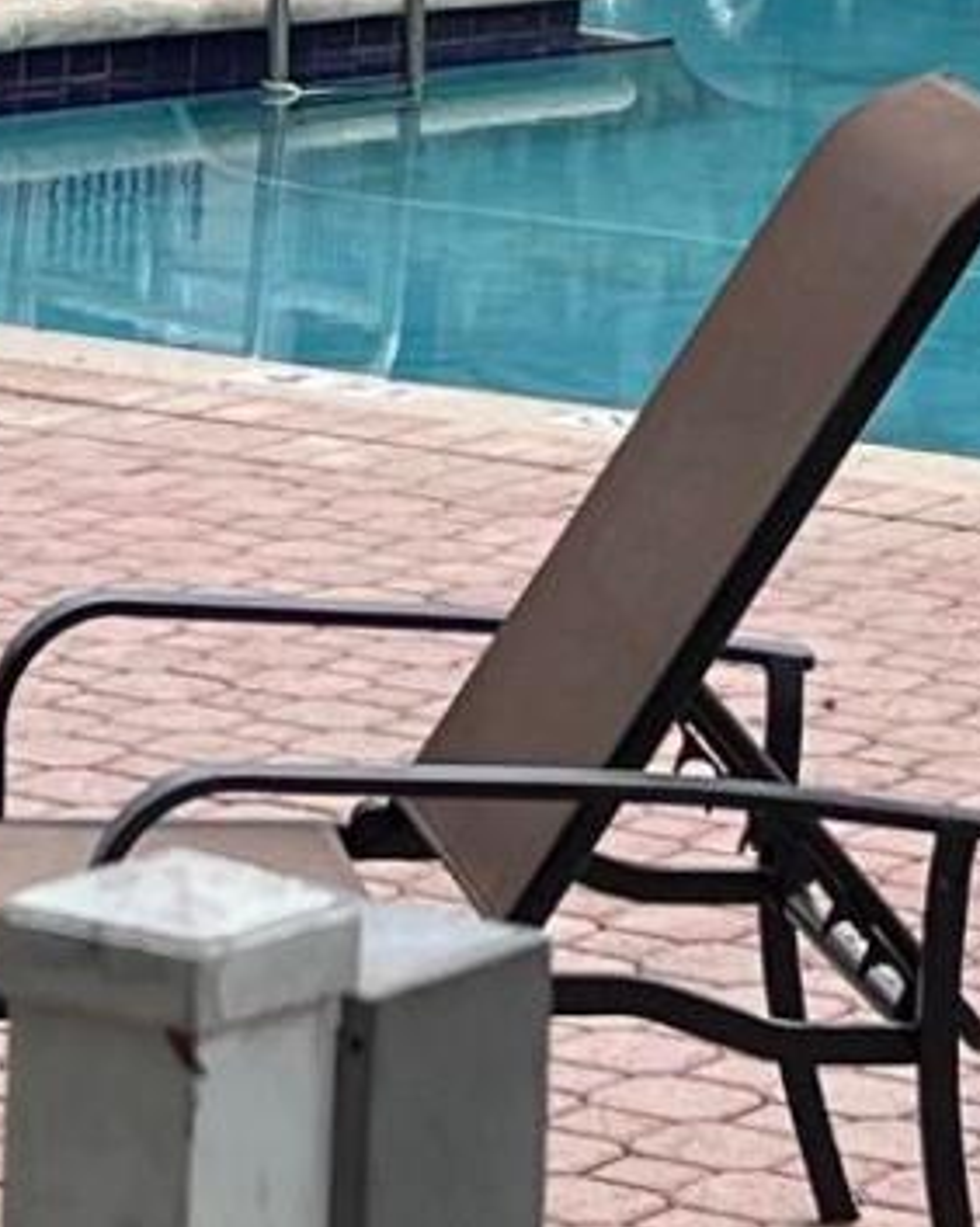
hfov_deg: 7.5
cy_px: -400
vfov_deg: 9.2
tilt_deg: -3.9
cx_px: 782
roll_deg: -3.1
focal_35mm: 207
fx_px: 7511
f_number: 1.5
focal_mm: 5.7
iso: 50
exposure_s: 1/2994
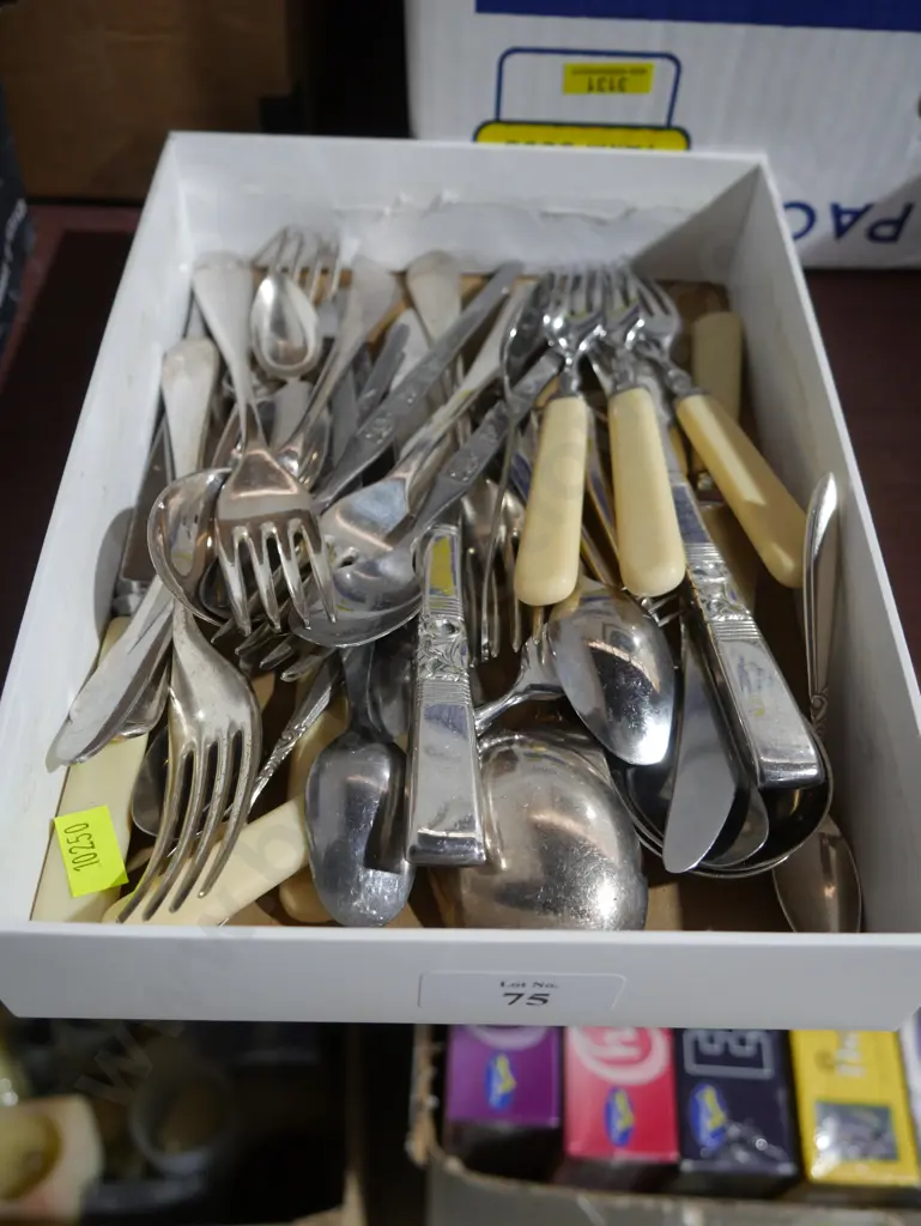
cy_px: 613
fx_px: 1134
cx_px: 460
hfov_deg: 44.2
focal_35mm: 32
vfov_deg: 56.8
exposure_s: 1/60
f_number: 3.6
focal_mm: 16
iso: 800
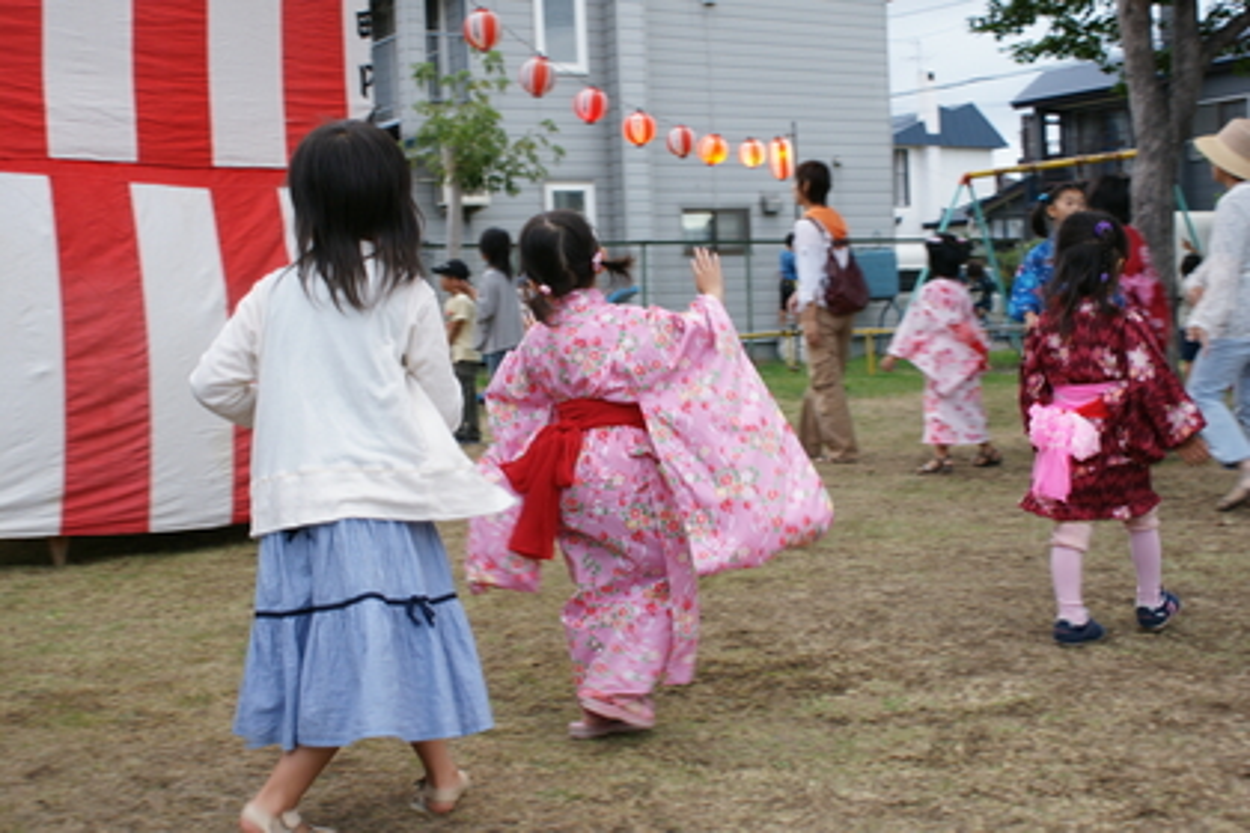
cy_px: 416
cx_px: 625
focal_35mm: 42
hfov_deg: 46.4
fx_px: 1458
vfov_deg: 31.9
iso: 320
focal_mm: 28
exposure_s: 1/45
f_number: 4.5
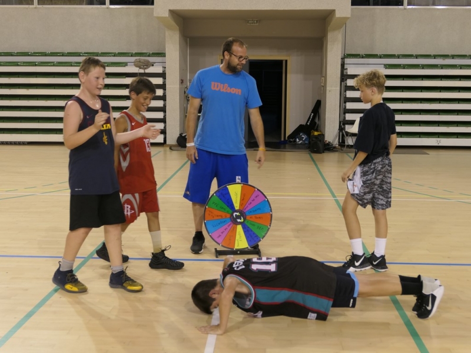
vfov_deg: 30.9
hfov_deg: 40.4
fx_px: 640
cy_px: 176
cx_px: 236
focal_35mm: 47
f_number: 2.8
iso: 400
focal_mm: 15.9
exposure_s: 1/100
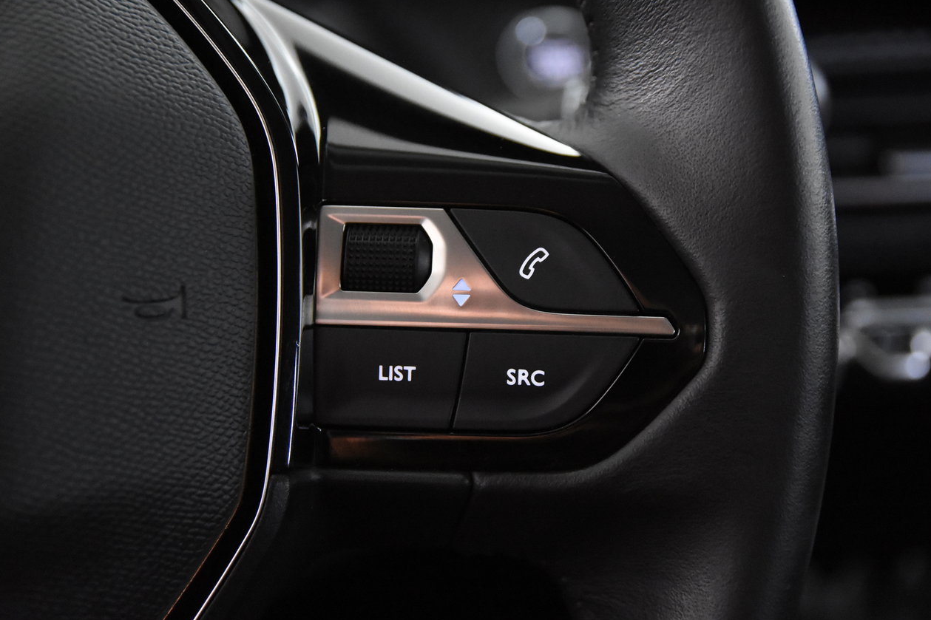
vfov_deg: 22.3
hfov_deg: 32.9
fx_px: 1577
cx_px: 467
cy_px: 306
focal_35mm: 61
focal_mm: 40
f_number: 3.5
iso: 7200
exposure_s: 1/60
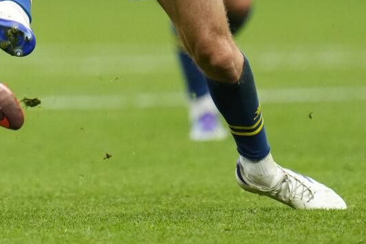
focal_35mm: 1512
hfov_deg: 1.4
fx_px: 15375
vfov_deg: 0.9
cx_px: -18
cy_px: -109
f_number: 3.2
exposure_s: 1/2000
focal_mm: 400
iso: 2000
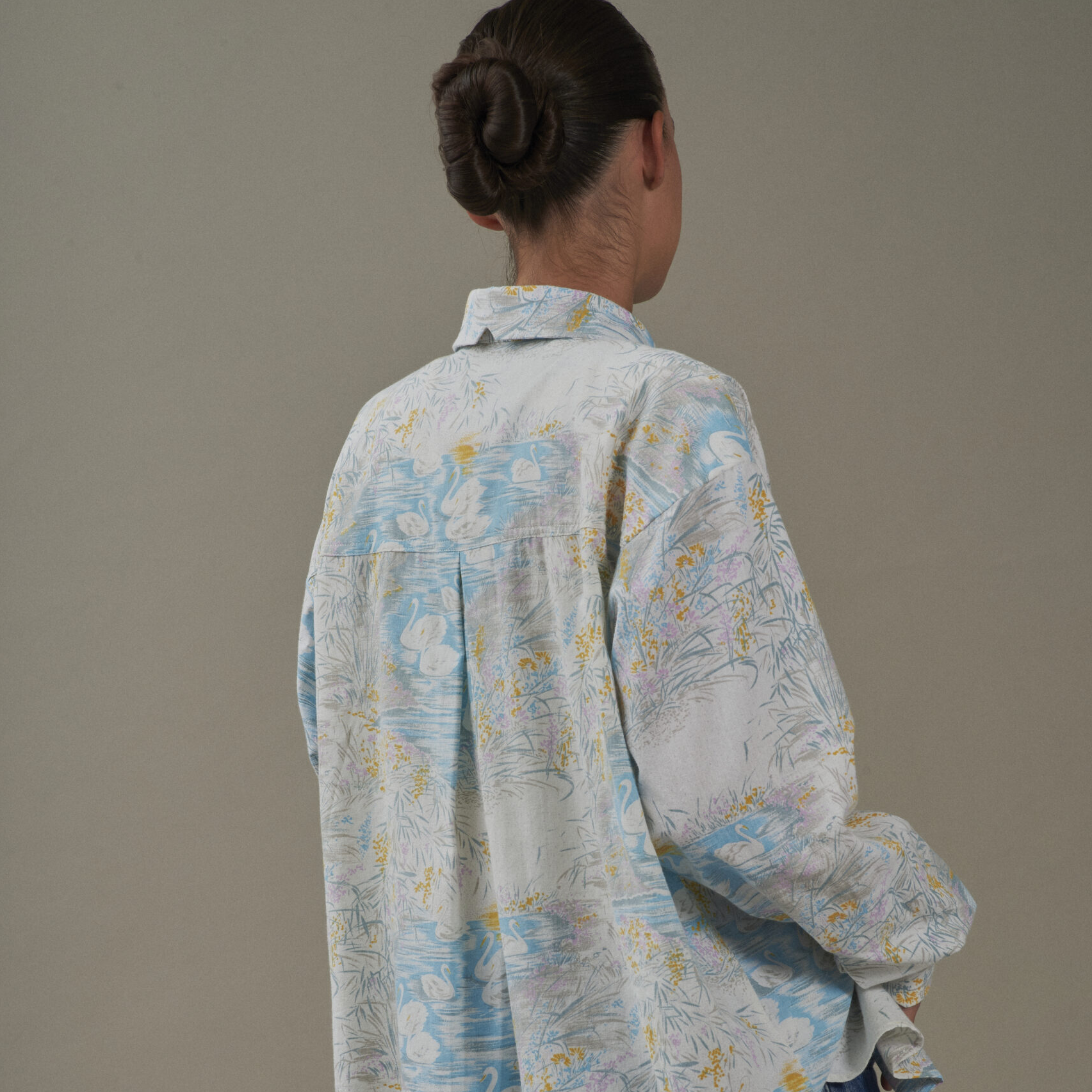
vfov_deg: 13.0
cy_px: 812
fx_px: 4783
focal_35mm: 134
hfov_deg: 13.0
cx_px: 546
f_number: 11
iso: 200
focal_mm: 105
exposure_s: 1/160
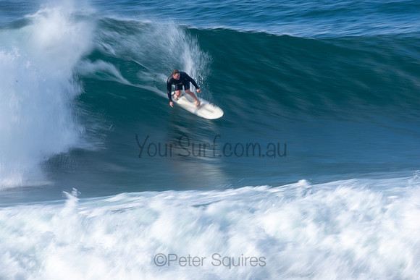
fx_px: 8752
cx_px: 210
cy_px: 140
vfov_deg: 1.8
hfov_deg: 2.7
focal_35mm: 750
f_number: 22
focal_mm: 500
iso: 100
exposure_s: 1/30
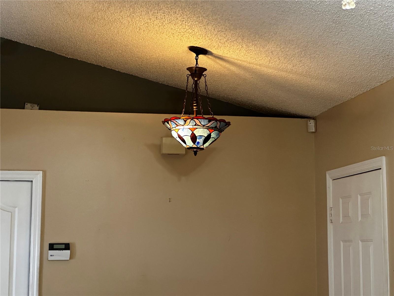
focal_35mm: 77
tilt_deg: +6.9
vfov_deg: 19.1
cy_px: 148
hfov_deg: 25.3
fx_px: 876
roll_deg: -0.8
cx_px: 197
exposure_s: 1/60
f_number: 2.8
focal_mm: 9
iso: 400
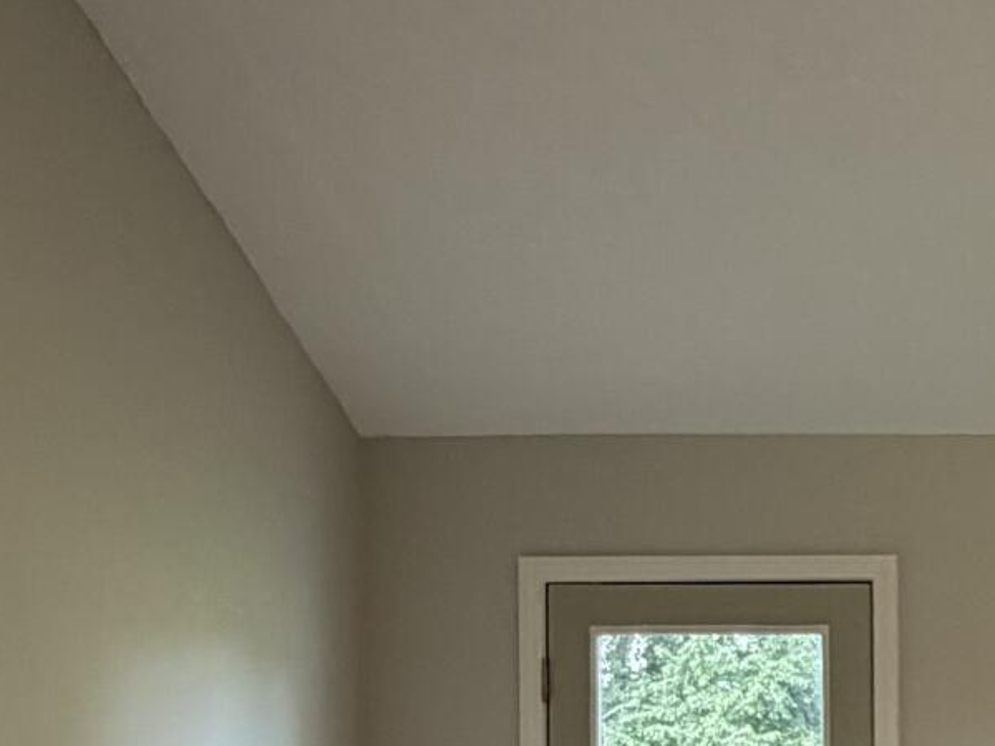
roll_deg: +1.2
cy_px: 799
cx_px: 1245
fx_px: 2012
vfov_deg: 20.2
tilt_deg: +0.1
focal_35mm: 70
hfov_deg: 24.7
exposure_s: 1/62
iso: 160
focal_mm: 2.22
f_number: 2.2
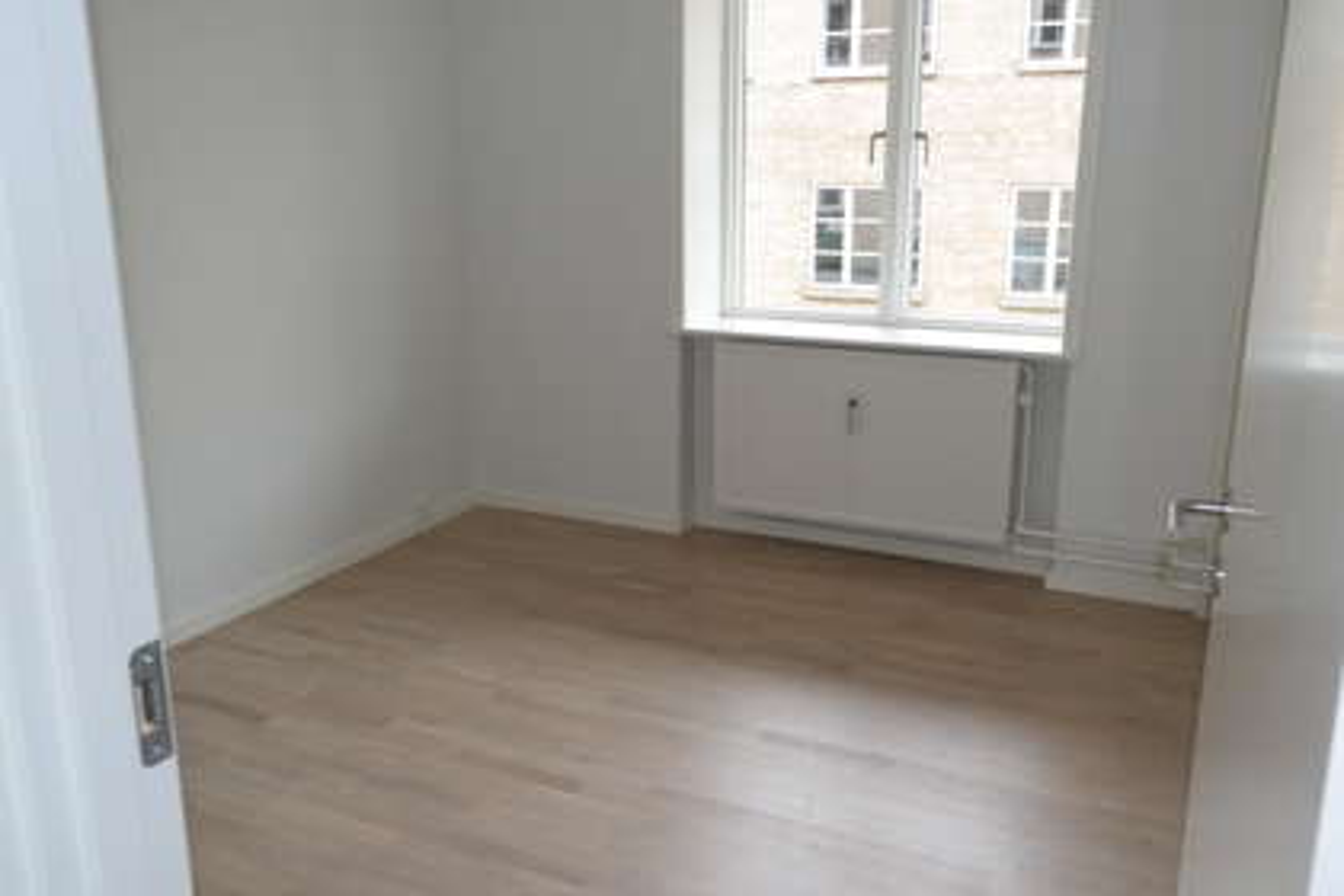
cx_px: 672
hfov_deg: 61.9
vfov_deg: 43.6
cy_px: 448
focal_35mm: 30
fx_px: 1120
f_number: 4.5
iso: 400
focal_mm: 20
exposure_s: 1/40
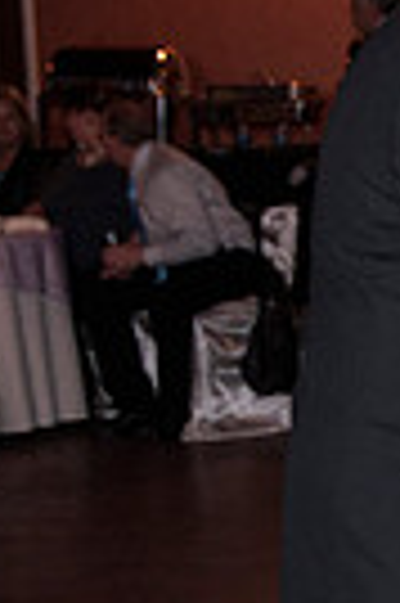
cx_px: 640
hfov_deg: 7.8
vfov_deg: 12.0
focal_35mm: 171
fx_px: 2857
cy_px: 428
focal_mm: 34
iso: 400
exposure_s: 1/30
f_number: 5.6
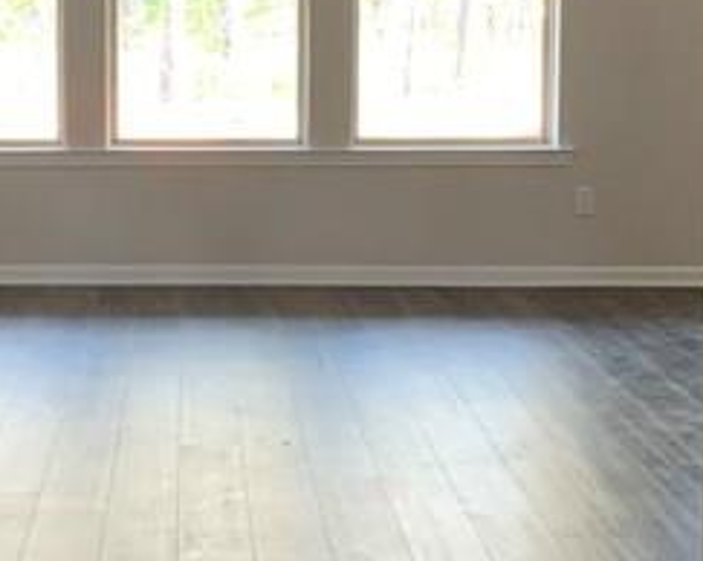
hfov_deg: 17.7
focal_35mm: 107
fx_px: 2224
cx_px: 87
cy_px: 237
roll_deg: +1.0
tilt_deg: -6.0
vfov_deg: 14.4
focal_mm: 4.25
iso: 320
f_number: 1.8
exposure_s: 1/60
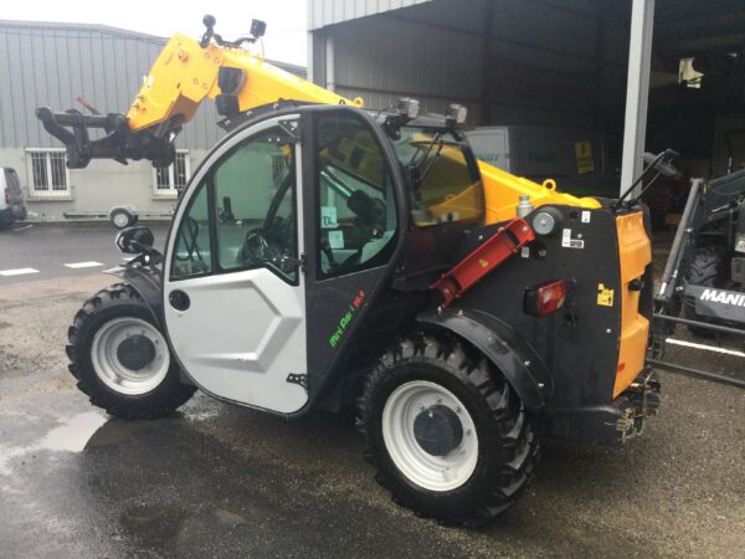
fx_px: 667
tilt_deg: -9.3
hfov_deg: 58.4
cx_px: 372
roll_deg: -0.8
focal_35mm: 31
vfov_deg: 45.4
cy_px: 280
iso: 40
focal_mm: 3.3
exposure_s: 1/33
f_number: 2.4
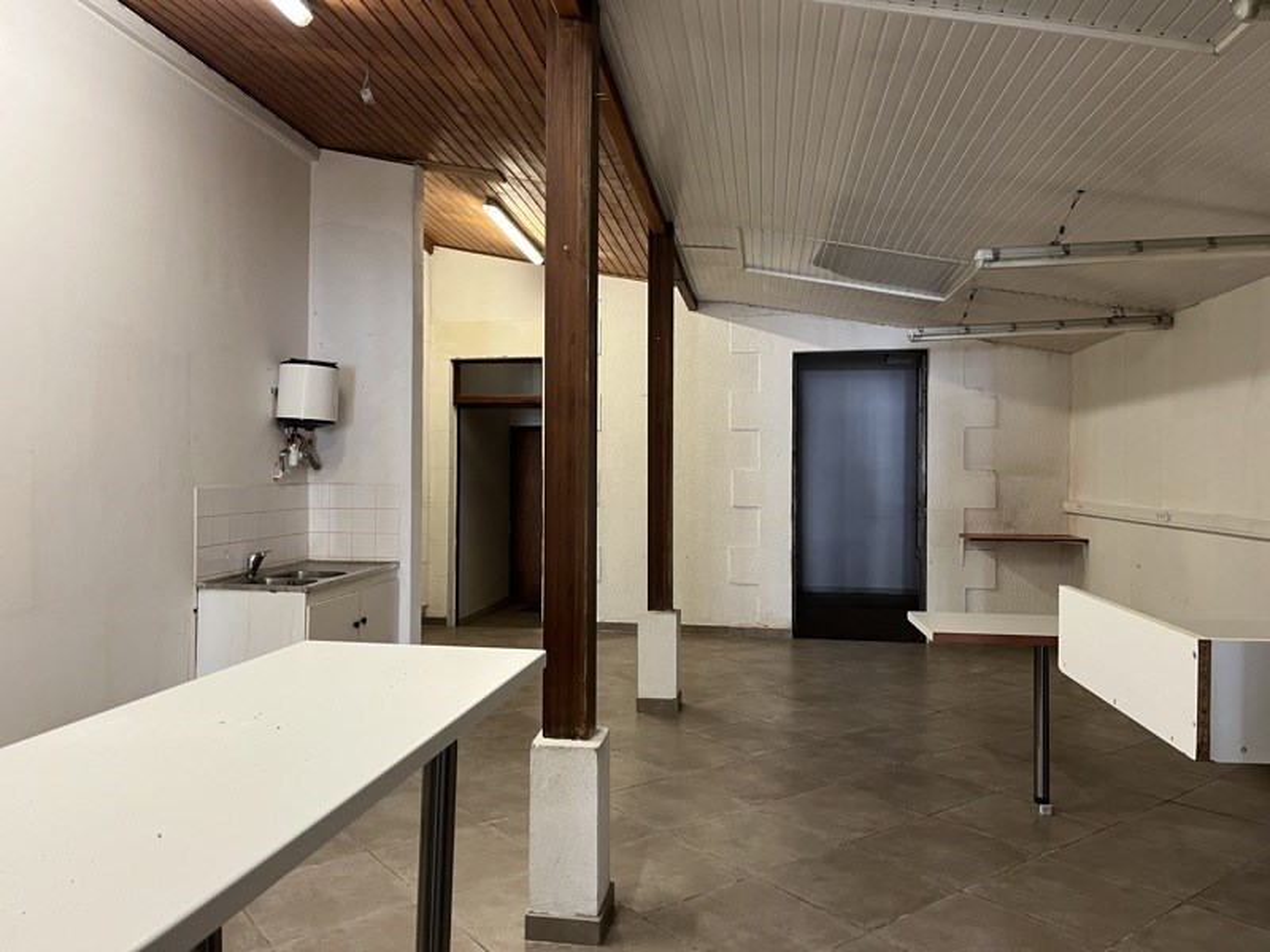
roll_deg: -0.3
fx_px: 954
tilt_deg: -0.3
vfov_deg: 53.1
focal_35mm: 26
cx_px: 635
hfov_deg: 67.3
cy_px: 476
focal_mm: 5.1
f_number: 1.6
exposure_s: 1/50
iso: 160
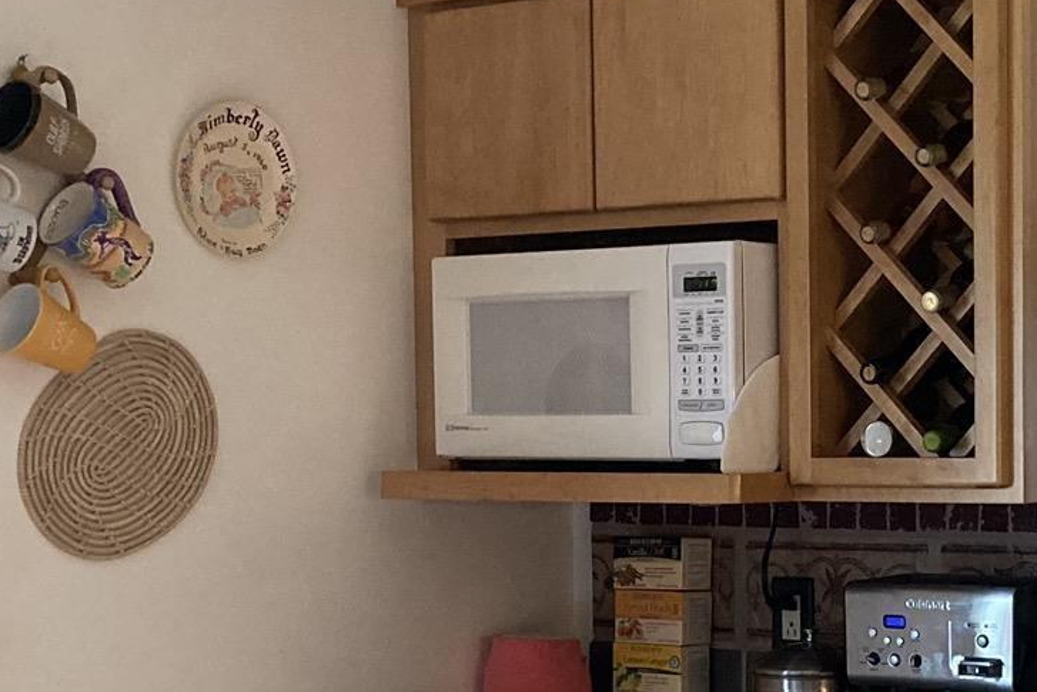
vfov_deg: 16.5
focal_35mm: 82
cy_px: 556
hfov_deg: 24.2
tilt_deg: -1.7
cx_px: 904
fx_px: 2362
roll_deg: -0.3
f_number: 1.8
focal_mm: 3.99
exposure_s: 1/40
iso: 250
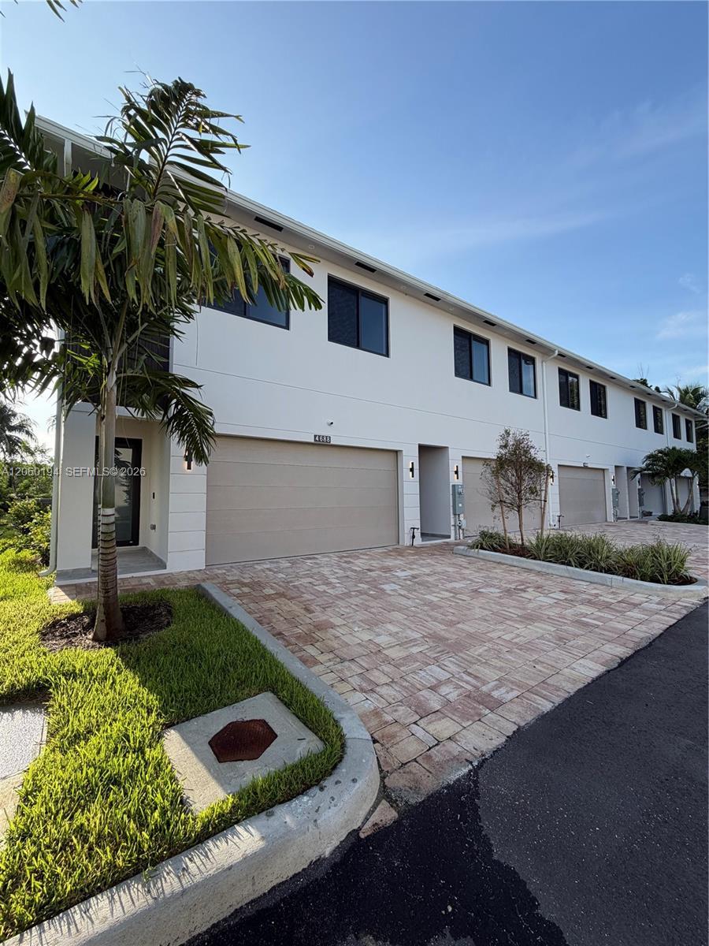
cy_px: 473
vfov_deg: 102.1
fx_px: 382
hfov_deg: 85.7
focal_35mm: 14
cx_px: 354
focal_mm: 2.22
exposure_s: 1/672
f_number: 2.2
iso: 40
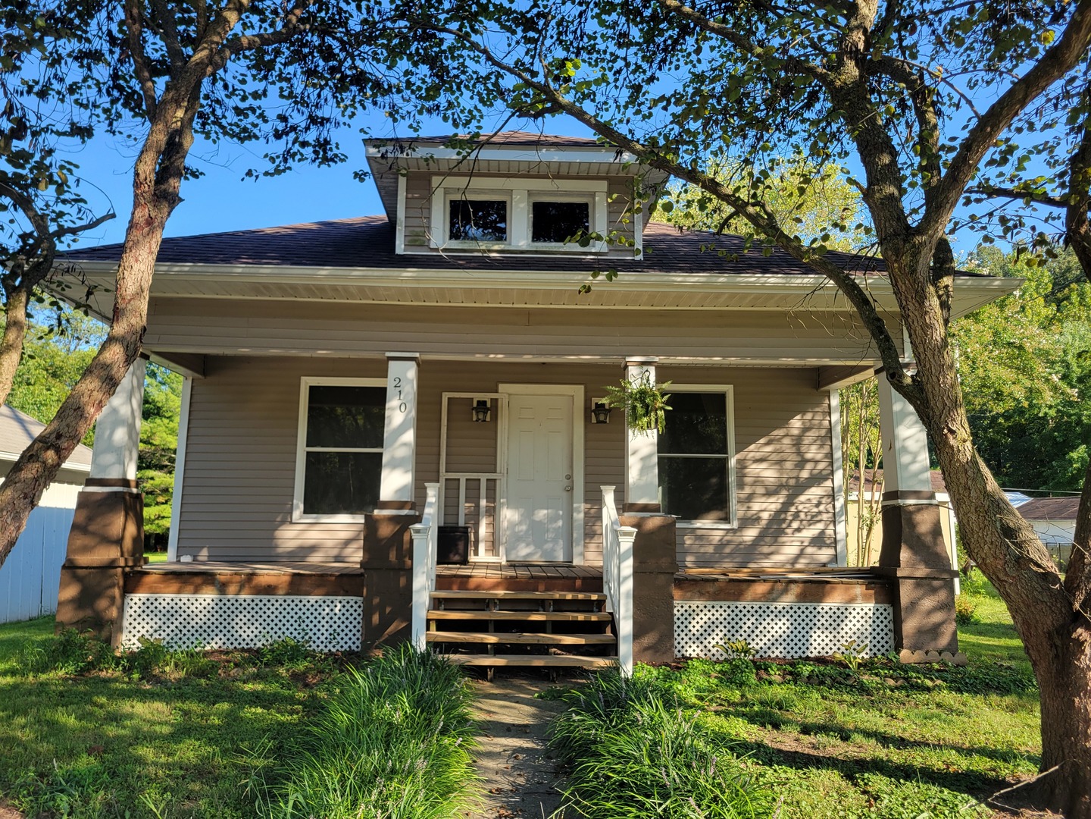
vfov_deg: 53.1
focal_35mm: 26
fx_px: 819
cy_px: 410
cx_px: 546
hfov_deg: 67.3
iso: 40
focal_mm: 5.4
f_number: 1.8
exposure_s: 1/566
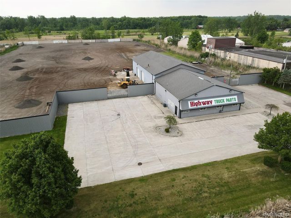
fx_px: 202
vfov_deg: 56.8
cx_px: 146
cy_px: 109
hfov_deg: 71.6
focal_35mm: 24
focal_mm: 4.5
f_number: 2.8
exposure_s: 1/240
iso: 100
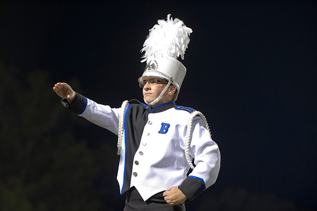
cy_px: 106
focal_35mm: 150
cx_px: 158
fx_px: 1320
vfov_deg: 9.1
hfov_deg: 13.7
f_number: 3.2
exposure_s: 1/125
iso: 3200
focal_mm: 150
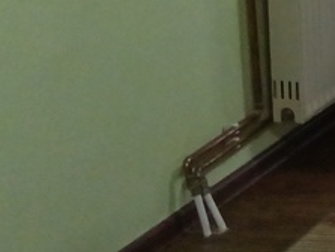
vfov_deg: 8.1
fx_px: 1696
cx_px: 1047
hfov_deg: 8.9
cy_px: -242
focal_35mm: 175
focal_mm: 4.95
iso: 1000
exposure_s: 1/50
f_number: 1.9
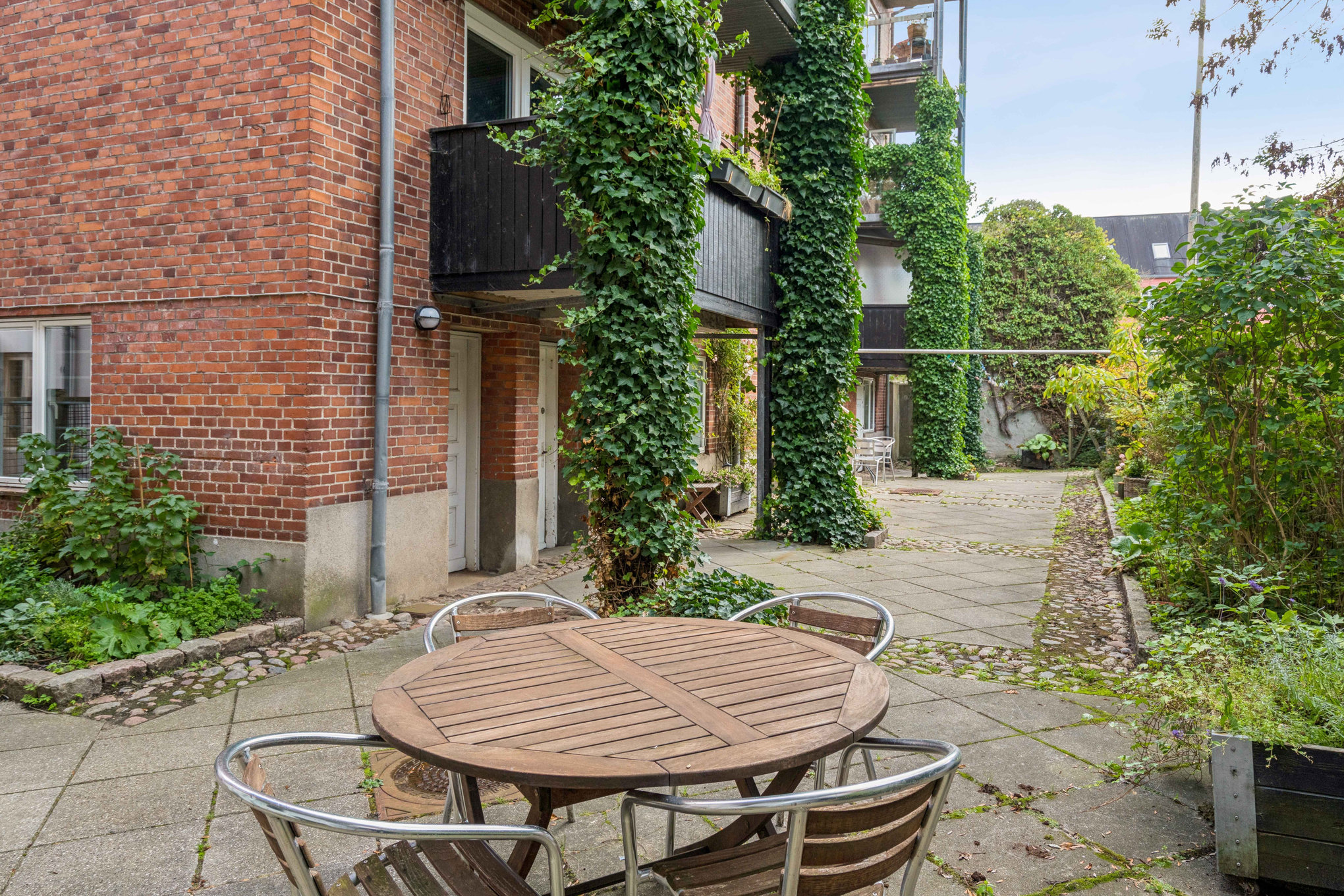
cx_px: 672
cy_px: 448
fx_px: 821
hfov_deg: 78.6
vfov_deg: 57.2
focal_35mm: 22
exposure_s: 1/200
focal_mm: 22
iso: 800
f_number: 7.1
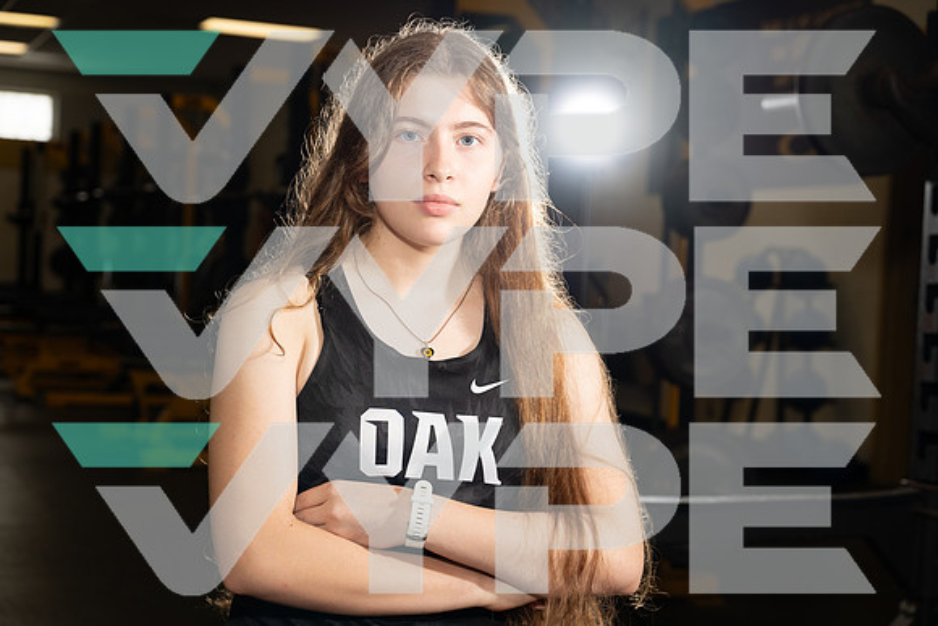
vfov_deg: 22.6
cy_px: 313
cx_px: 469
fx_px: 1564
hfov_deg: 33.4
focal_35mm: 60
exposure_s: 1/250
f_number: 5
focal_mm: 60
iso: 320
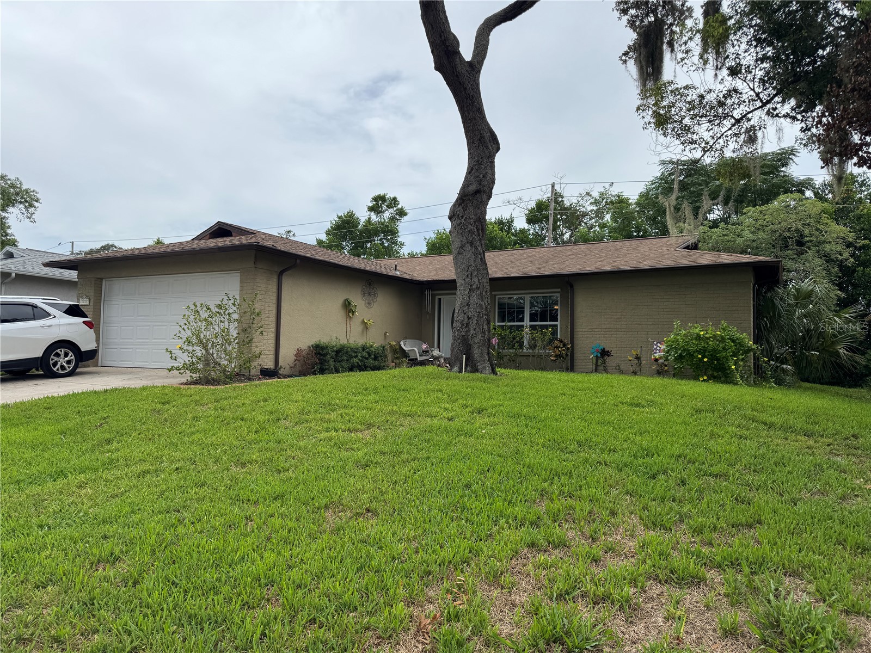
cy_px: 326
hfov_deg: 71.6
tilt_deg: +2.9
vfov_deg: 56.8
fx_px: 604
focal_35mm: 24
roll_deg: -2.0
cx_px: 436
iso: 80
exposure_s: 1/3802
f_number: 1.78
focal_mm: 6.76
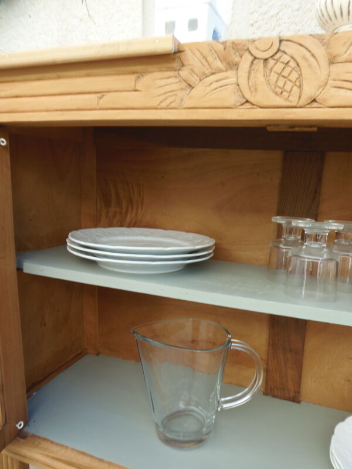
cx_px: 176
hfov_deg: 56.8
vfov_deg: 71.6
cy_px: 234
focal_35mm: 24
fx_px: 325
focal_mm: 4.3
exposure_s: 1/125
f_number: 2.9
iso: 64
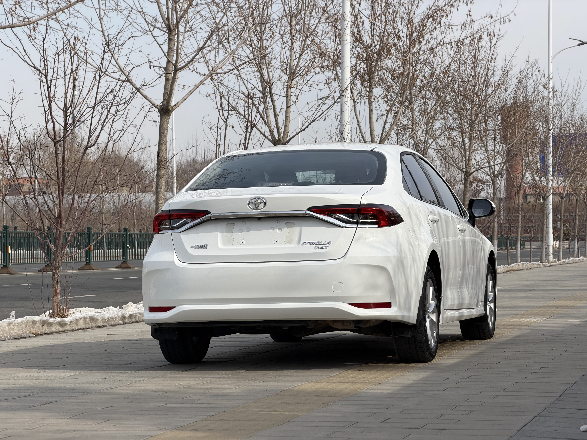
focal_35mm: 100
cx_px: 294
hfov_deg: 19.6
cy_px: 220
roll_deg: +0.5
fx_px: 1696
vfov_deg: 14.8
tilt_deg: -0.5
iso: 20
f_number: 2.8
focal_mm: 16.89
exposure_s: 1/701
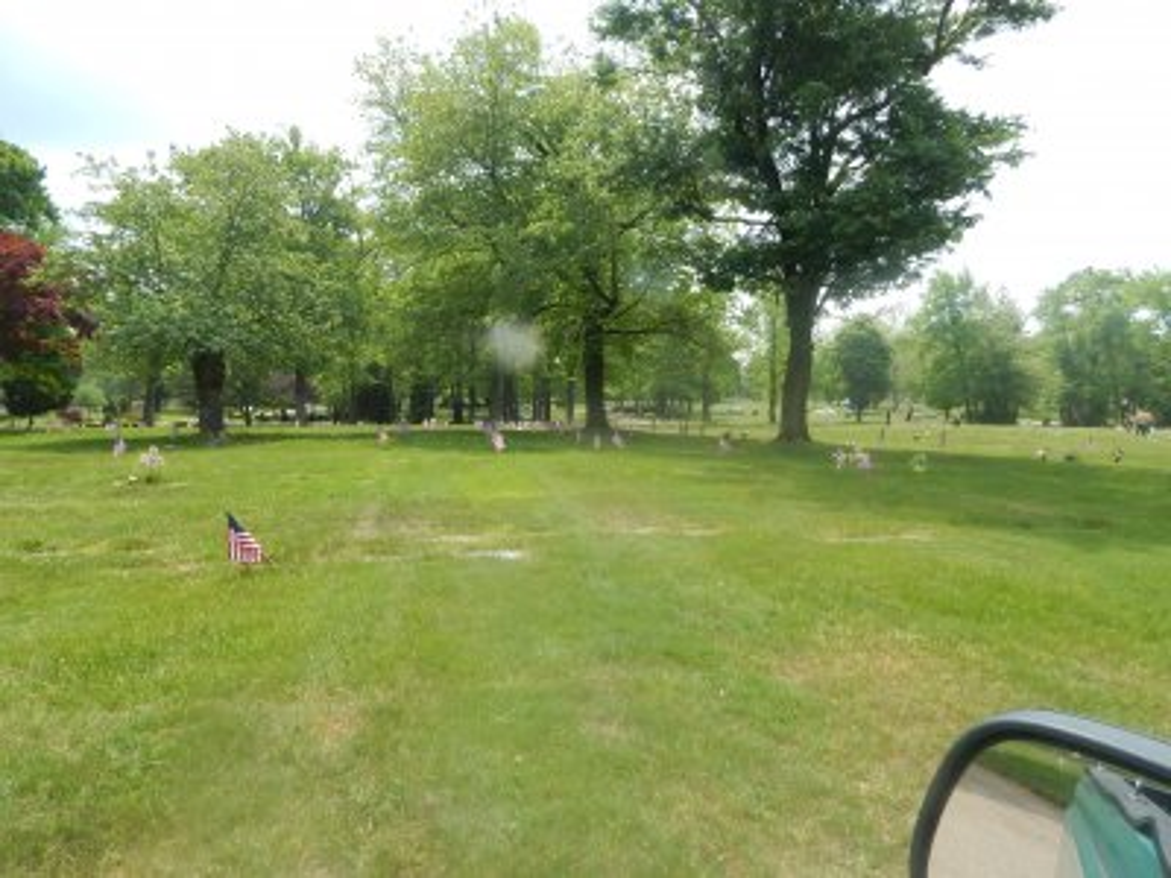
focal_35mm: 22
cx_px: 586
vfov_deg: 61.1
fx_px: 744
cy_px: 439
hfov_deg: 76.4
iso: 125
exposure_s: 1/1000
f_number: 3
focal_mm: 4
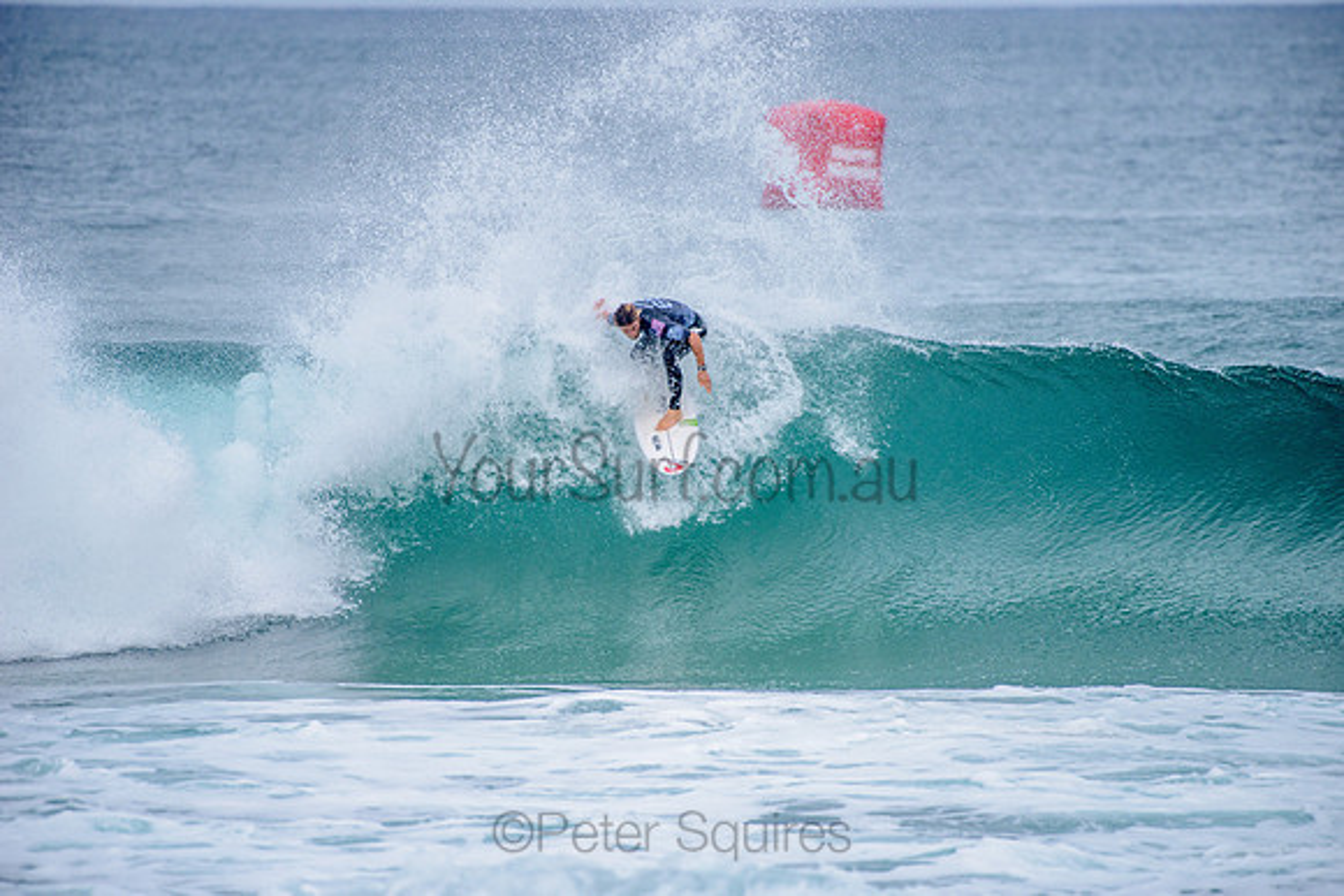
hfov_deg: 4.1
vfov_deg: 2.8
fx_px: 18670
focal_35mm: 500
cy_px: 448
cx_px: 672
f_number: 5.6
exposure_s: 1/2000
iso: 280
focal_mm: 500
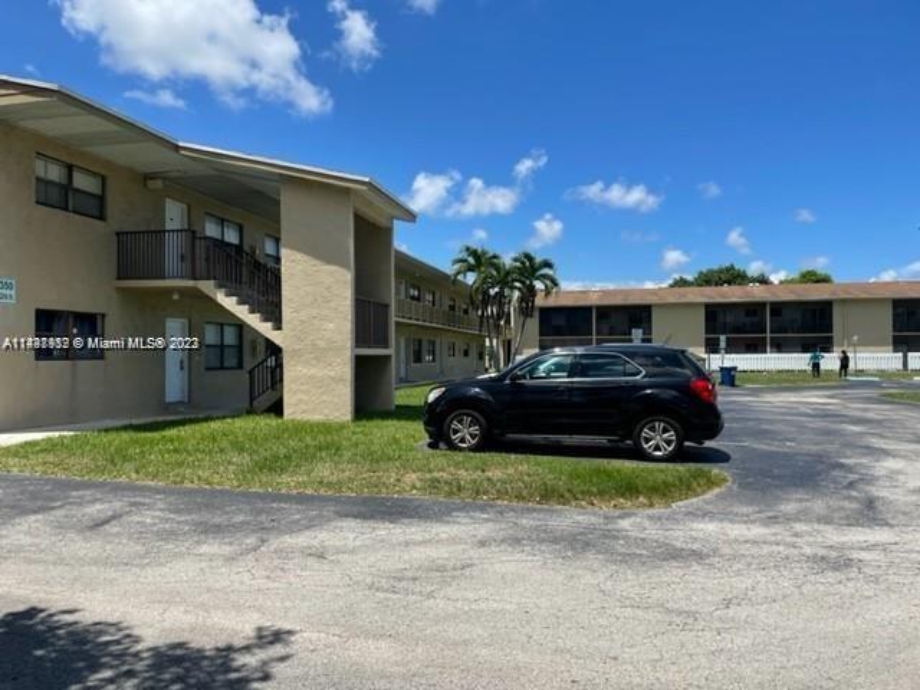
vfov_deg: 53.1
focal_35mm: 26
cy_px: 345
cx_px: 460
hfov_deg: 67.3
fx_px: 691
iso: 32
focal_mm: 4.2
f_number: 1.6
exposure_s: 1/3610
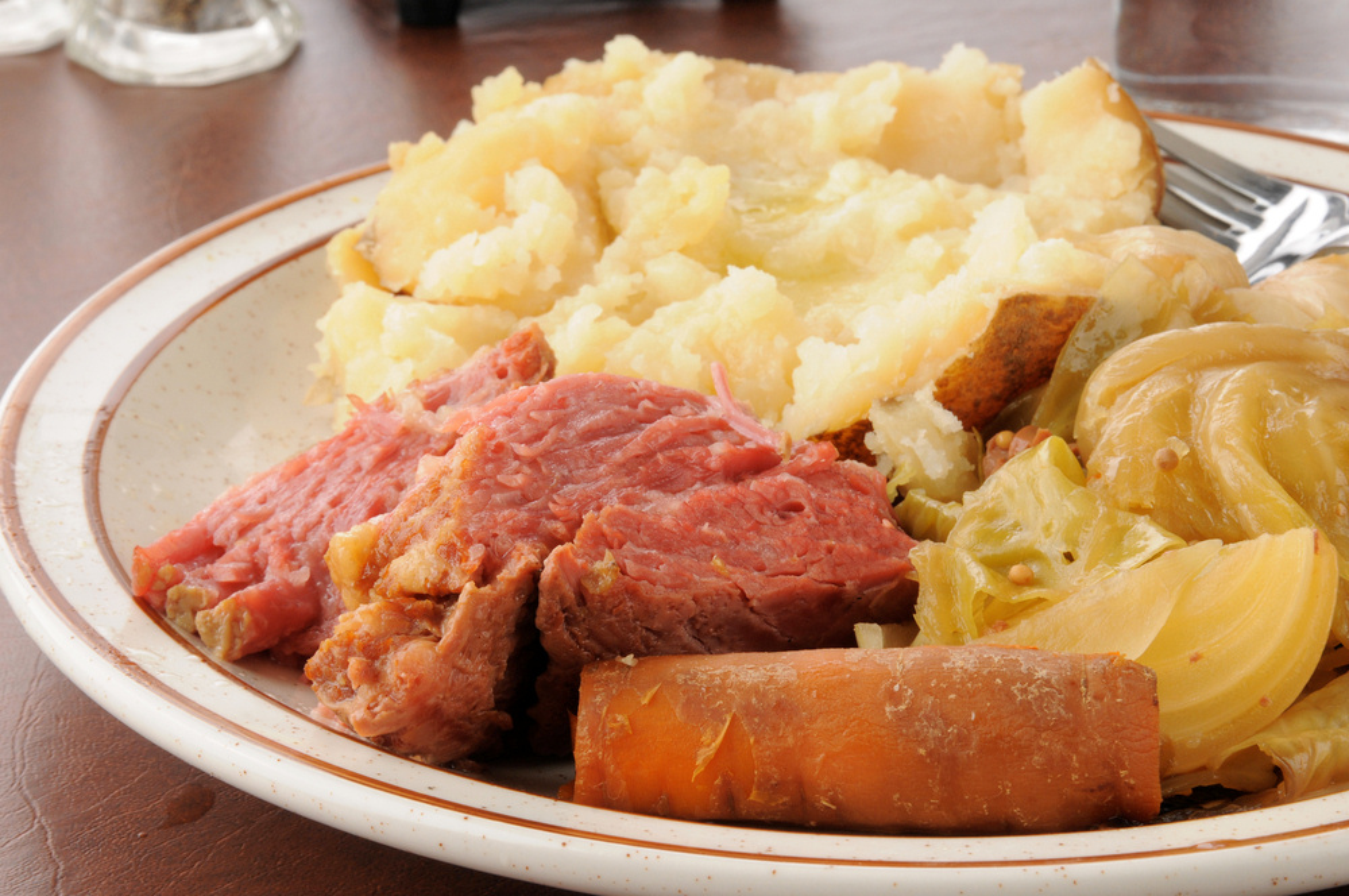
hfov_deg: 19.5
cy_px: 448
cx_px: 674
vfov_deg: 13.0
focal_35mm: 105
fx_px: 3929
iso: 200
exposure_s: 1/200
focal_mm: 70
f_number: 22
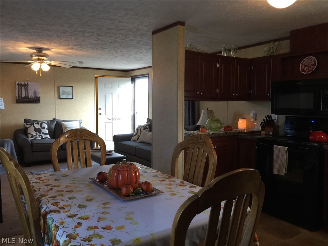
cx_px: 164
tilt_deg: -4.6
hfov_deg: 61.7
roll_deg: -0.8
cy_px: 123
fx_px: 275
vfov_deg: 48.2
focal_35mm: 29
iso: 50
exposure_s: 1/30
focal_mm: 4.15
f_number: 2.2
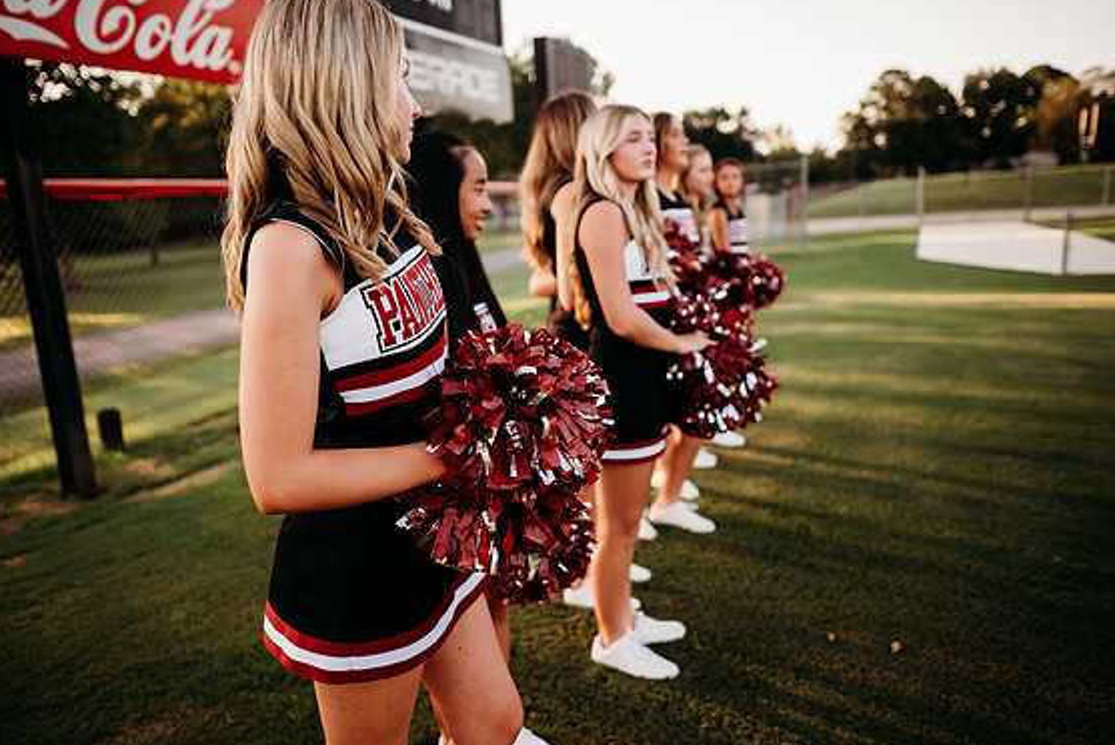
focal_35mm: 25
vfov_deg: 51.3
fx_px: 775
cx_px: 542
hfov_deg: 71.5
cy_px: 378
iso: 125
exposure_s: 1/500
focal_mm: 24
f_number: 2
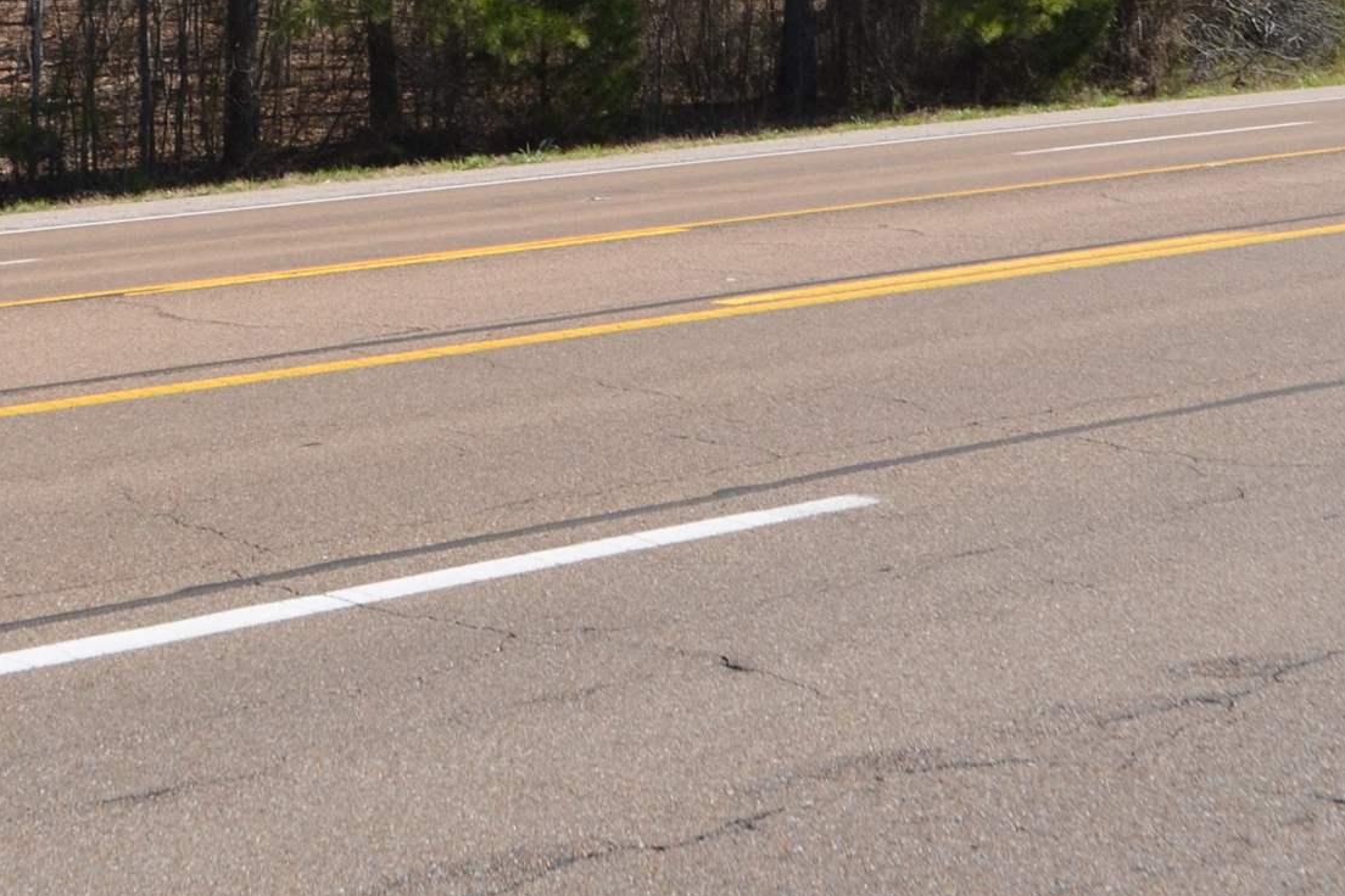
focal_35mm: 75
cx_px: 563
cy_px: -323
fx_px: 2802
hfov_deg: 27.0
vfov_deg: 16.9
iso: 100
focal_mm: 18
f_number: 8
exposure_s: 1/200
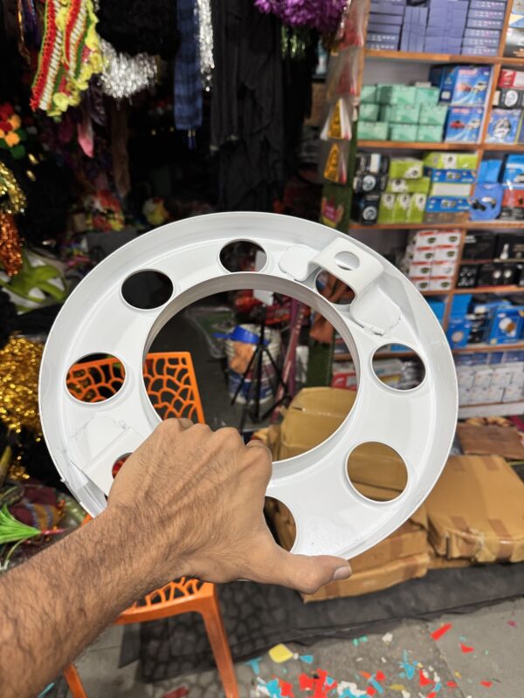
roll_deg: -2.1
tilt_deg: -24.7
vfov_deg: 71.6
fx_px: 484
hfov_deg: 56.8
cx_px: 262
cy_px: 349
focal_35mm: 24
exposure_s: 1/50
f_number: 1.78
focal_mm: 6.76
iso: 125
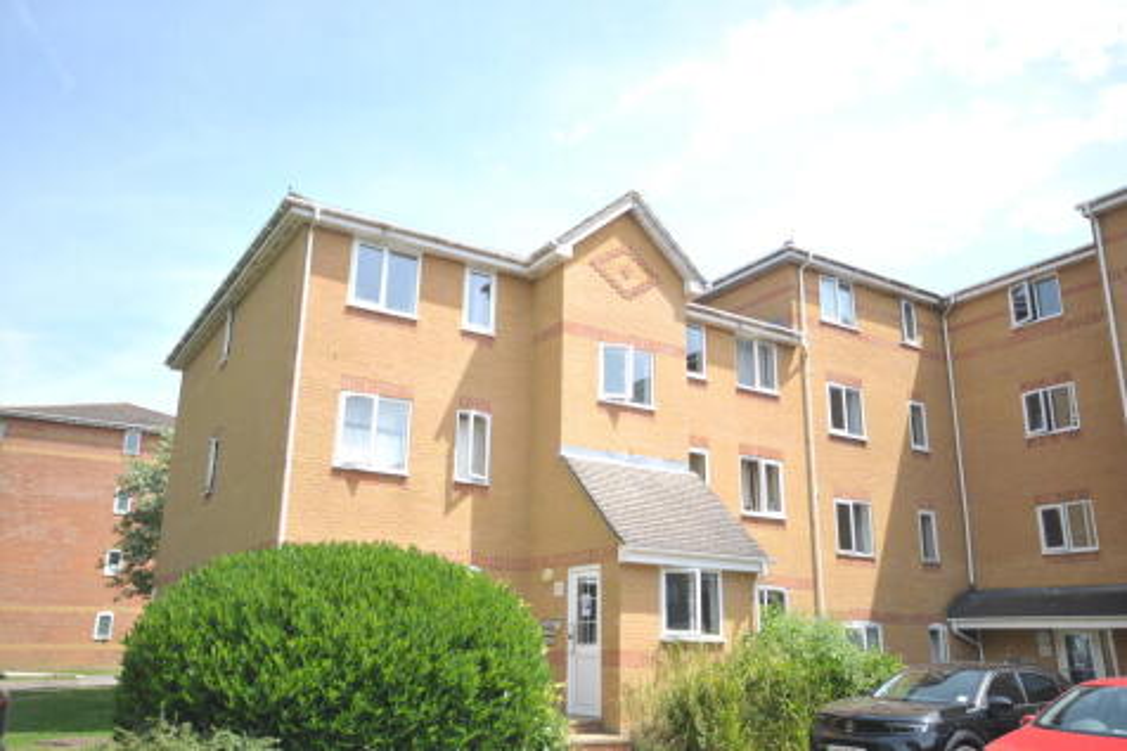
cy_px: 376
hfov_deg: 61.9
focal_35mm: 30
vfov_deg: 43.6
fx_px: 939
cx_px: 564
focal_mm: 20
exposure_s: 1/160
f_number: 6.3
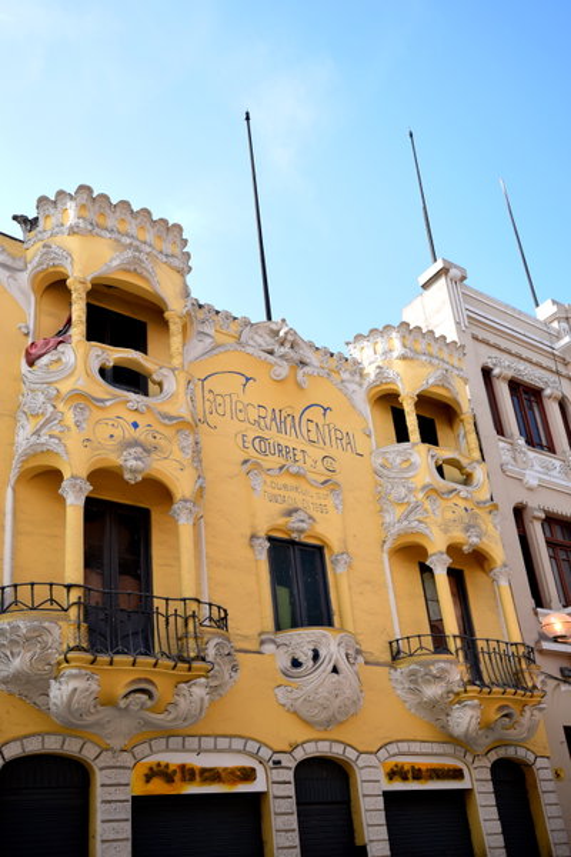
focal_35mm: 30
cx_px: 286
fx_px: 714
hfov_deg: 43.6
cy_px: 428
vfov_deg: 61.9
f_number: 10
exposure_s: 1/250
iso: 400
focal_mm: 20
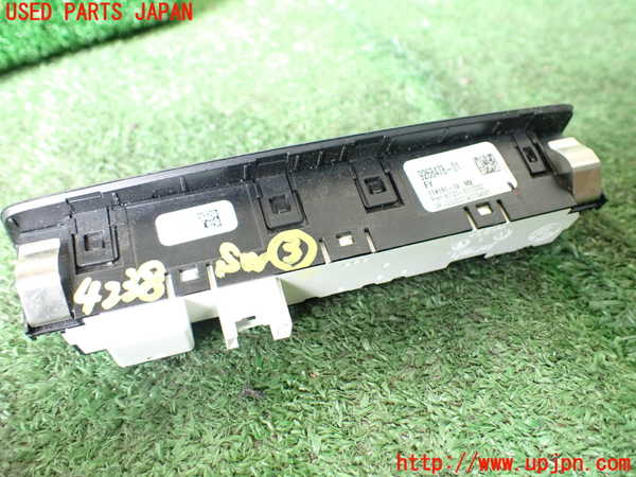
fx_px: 551
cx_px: 318
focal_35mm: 30
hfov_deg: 60.0
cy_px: 238
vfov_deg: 46.8
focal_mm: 5.4
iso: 800
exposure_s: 1/125
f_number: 2.3
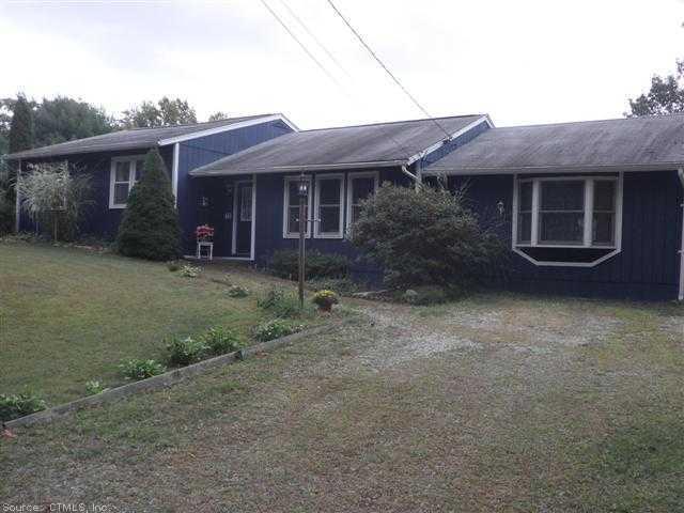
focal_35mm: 39
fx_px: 771
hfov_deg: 47.9
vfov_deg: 36.8
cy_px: 256
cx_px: 342
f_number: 4
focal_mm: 7
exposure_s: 1/60
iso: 160
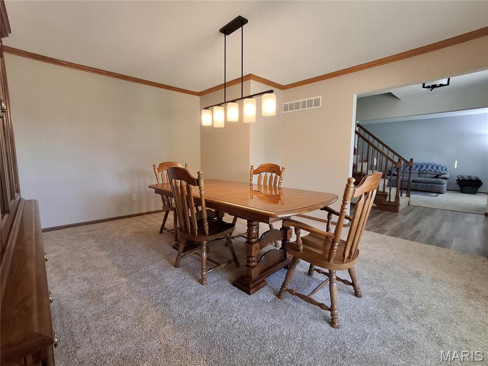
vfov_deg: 78.1
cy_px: 183
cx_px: 244
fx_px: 226
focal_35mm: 16
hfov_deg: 94.5
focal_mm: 1.64
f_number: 2.2
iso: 100
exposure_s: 1/40
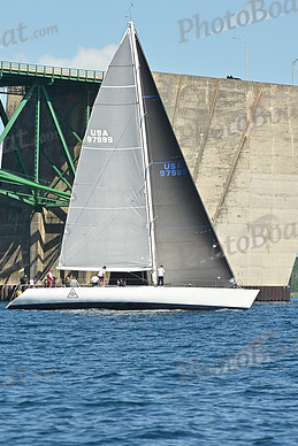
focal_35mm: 299
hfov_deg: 4.6
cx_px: 118
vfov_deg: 6.9
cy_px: 195
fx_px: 3709
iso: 320
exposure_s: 1/1000
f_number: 9
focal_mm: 200
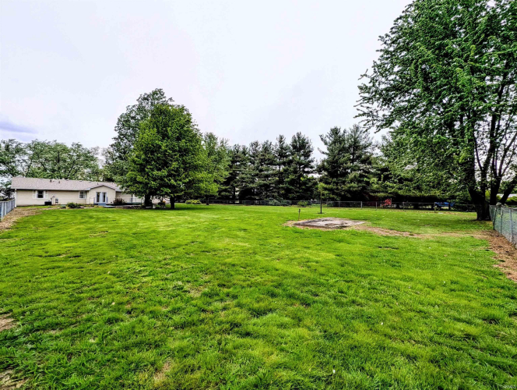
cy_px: 195
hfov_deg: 106.1
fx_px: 194
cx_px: 258
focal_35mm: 13
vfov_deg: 90.1
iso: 50
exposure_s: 1/185
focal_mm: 1.95
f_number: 2.2
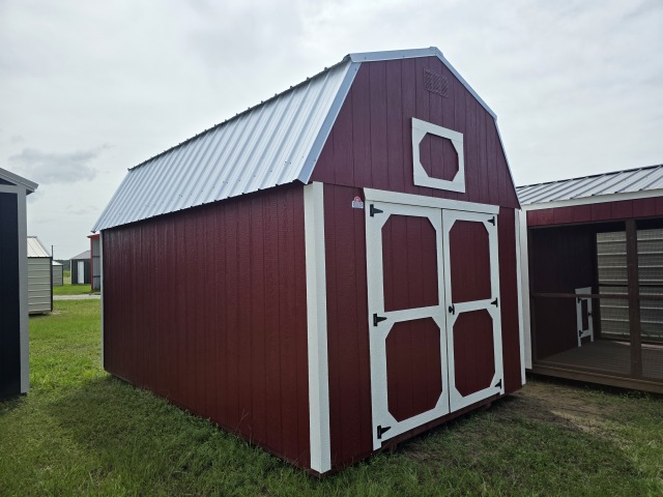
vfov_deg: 58.9
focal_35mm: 23
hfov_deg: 73.9
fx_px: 441
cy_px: 248
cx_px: 332
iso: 80
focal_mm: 6.3
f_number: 1.7
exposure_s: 1/5778
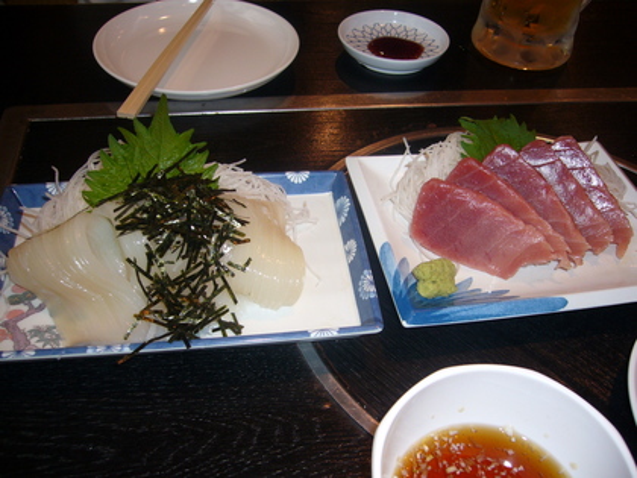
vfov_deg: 40.7
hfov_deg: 52.6
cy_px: 239
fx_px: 644
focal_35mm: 35
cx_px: 318
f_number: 2.8
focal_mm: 5.8
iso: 80
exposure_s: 1/60
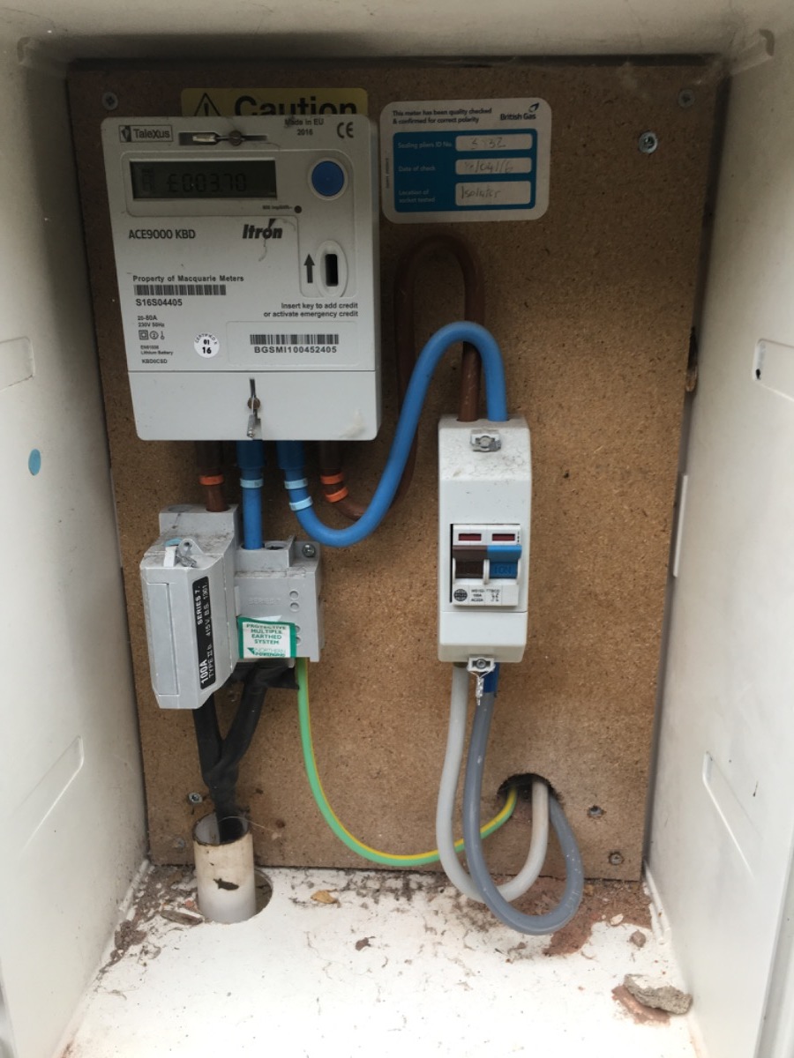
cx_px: 397
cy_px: 529
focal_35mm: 29
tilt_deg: -17.6
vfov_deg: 61.7
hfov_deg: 48.2
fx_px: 887
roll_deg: +0.2
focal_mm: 4.15
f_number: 2.2
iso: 25
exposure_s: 1/50
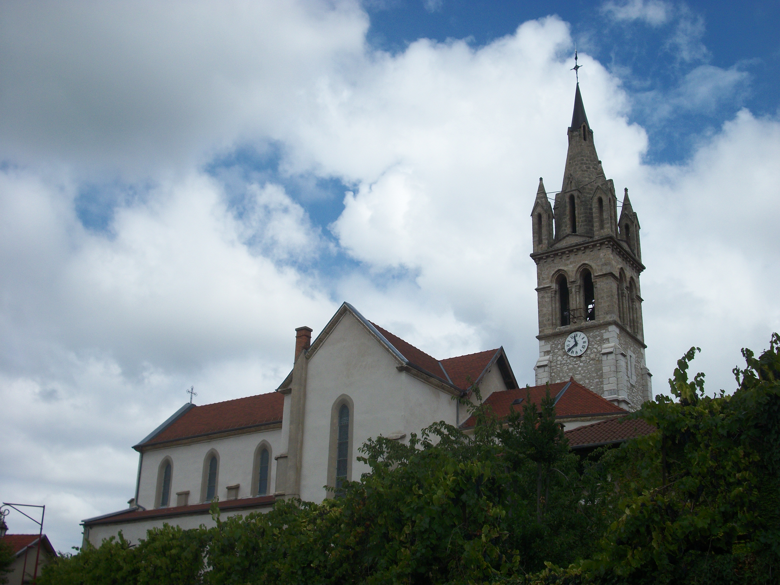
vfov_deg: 32.9
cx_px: 390
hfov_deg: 42.9
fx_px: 991
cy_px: 292
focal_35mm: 44
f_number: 10
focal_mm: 7.8
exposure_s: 1/200
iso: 80
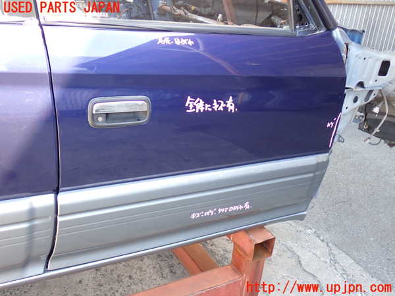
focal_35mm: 38
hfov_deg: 49.0
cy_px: 148
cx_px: 198
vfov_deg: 37.7
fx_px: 434
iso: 200
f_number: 2.7
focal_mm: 6.83
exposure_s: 1/80
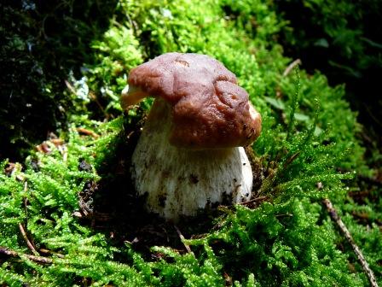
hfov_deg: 52.6
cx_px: 191
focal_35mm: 35
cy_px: 144
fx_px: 386
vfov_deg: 40.7
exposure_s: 1/60
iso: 80
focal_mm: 5.2
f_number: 2.8
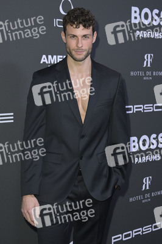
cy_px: 122
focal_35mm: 62
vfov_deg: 32.4
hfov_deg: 21.9
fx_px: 419
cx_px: 81
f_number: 5.6
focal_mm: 62
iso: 1000
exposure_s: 1/250
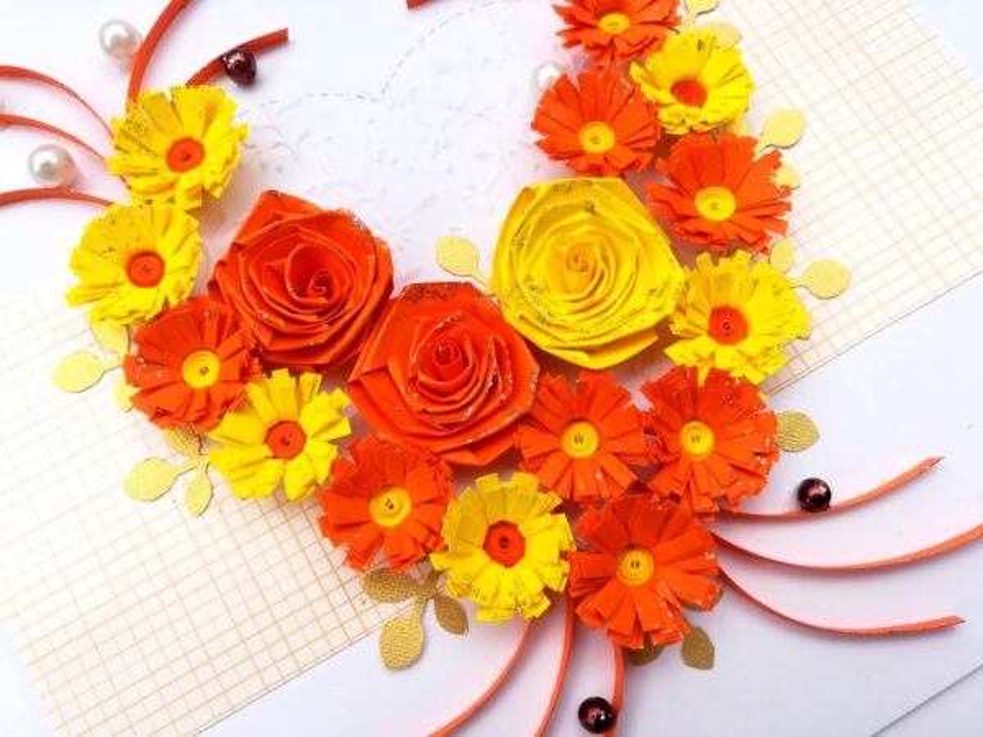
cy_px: 368
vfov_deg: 53.1
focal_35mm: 26
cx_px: 492
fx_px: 738
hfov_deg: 67.3
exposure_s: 1/557
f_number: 2.2
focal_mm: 3.83
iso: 50
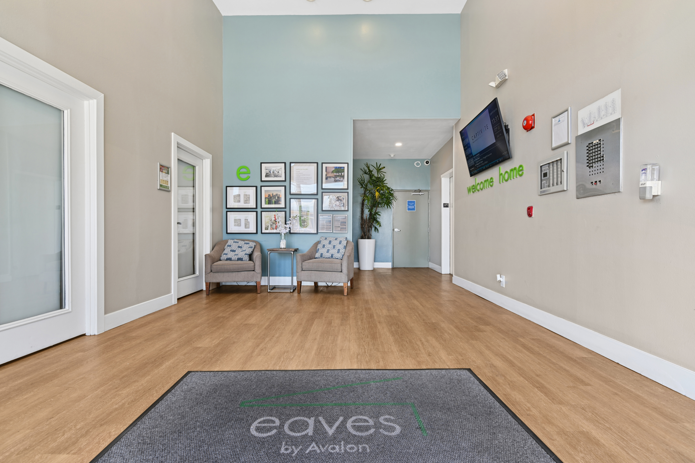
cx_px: 348
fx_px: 309
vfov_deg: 73.7
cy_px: 232
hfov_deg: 96.7
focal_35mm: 16
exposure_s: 1/6
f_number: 11
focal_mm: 16
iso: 100
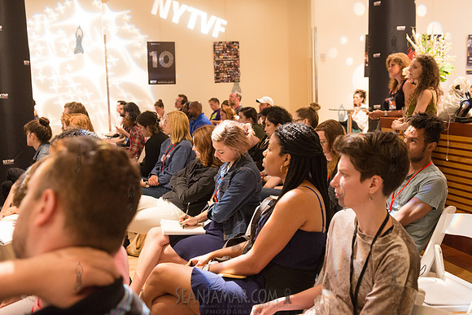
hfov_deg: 50.7
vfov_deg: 35.1
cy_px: 158
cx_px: 236
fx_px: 498
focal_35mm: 38
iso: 2500
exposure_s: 1/40
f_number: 4
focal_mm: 38
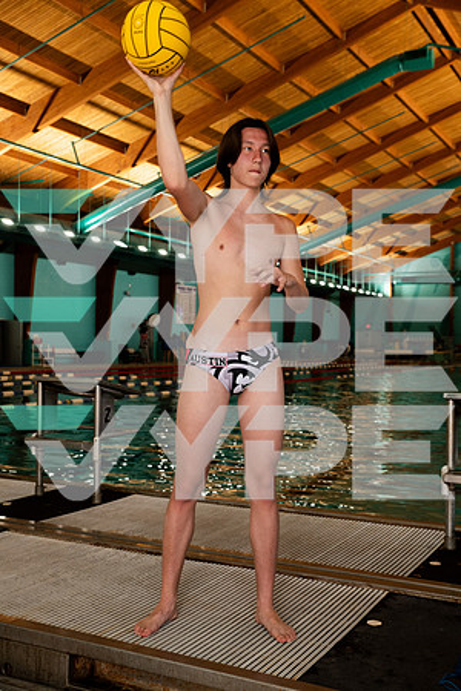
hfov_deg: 31.9
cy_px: 346
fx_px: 807
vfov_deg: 46.4
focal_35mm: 42
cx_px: 230
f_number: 5
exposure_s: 1/200
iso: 800
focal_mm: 42
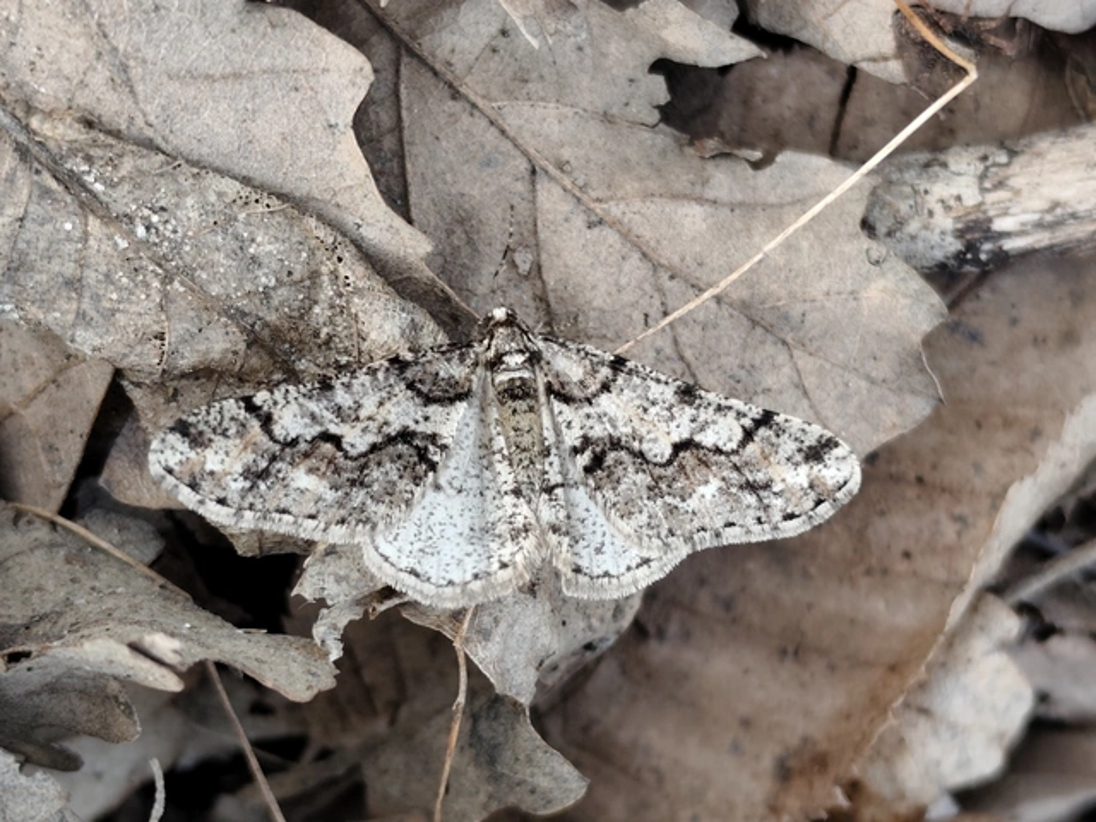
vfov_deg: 16.1
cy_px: 411
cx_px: 548
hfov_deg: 21.3
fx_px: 2913
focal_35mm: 92
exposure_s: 1/100
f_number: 1.65
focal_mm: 6.19
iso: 125
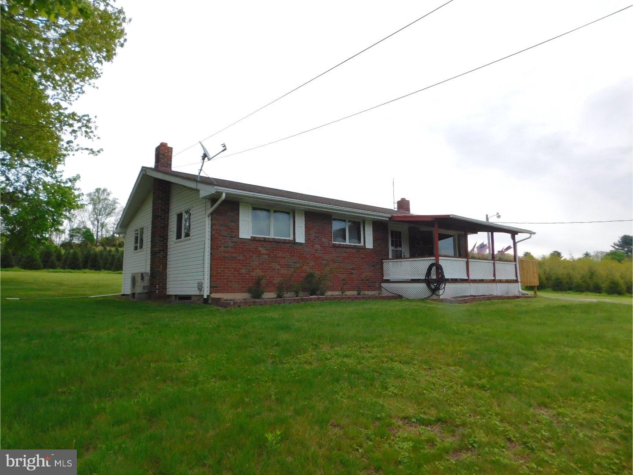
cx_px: 316
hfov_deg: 73.9
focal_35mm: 23
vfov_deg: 58.9
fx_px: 421
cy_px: 238
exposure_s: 1/1000
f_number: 3
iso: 125
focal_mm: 4
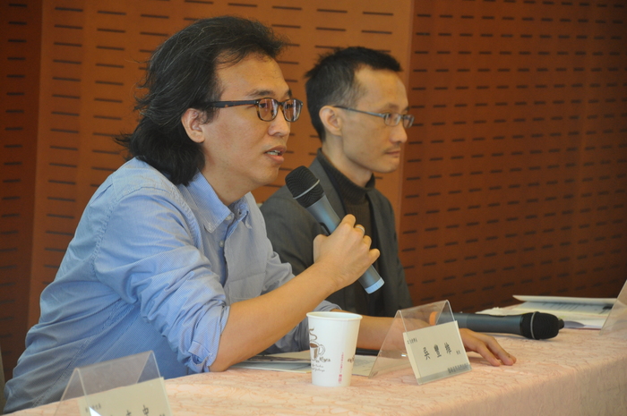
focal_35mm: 158
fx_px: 2740
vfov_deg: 8.7
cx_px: 314
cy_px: 208
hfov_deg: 13.1
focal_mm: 105
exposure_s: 1/30
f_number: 5.6
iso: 800
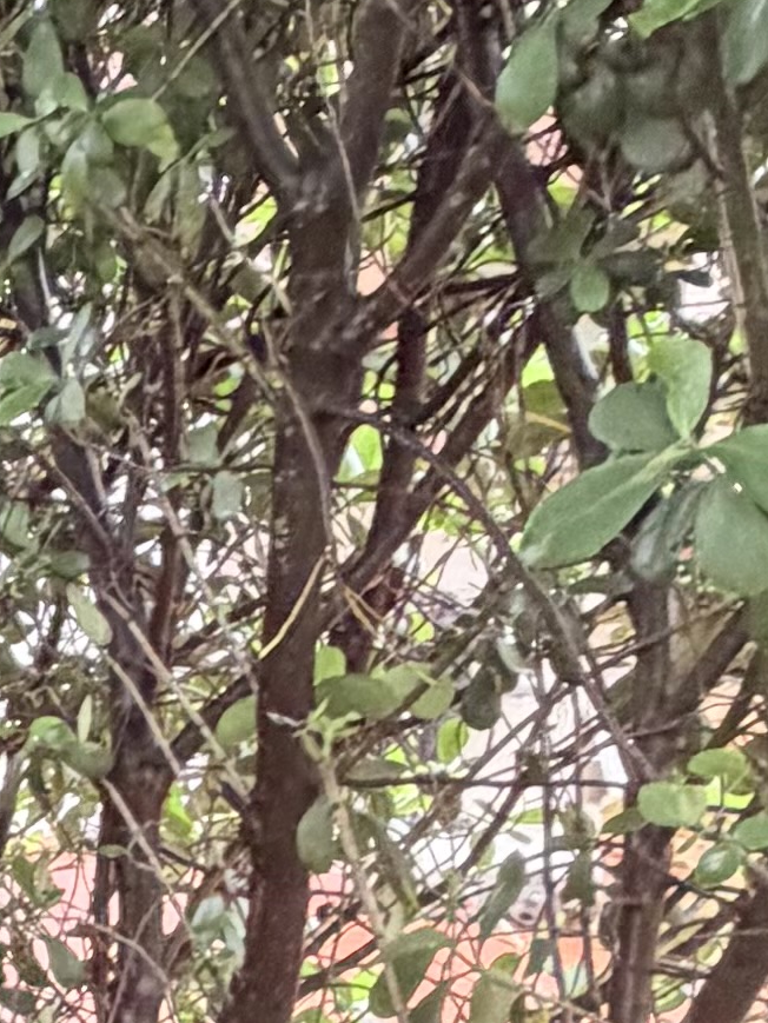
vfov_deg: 20.7
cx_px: -1094
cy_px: 991
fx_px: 2721
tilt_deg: -8.6
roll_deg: +3.0
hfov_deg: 12.5
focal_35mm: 92
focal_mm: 2.22
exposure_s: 1/121
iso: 250
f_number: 2.2
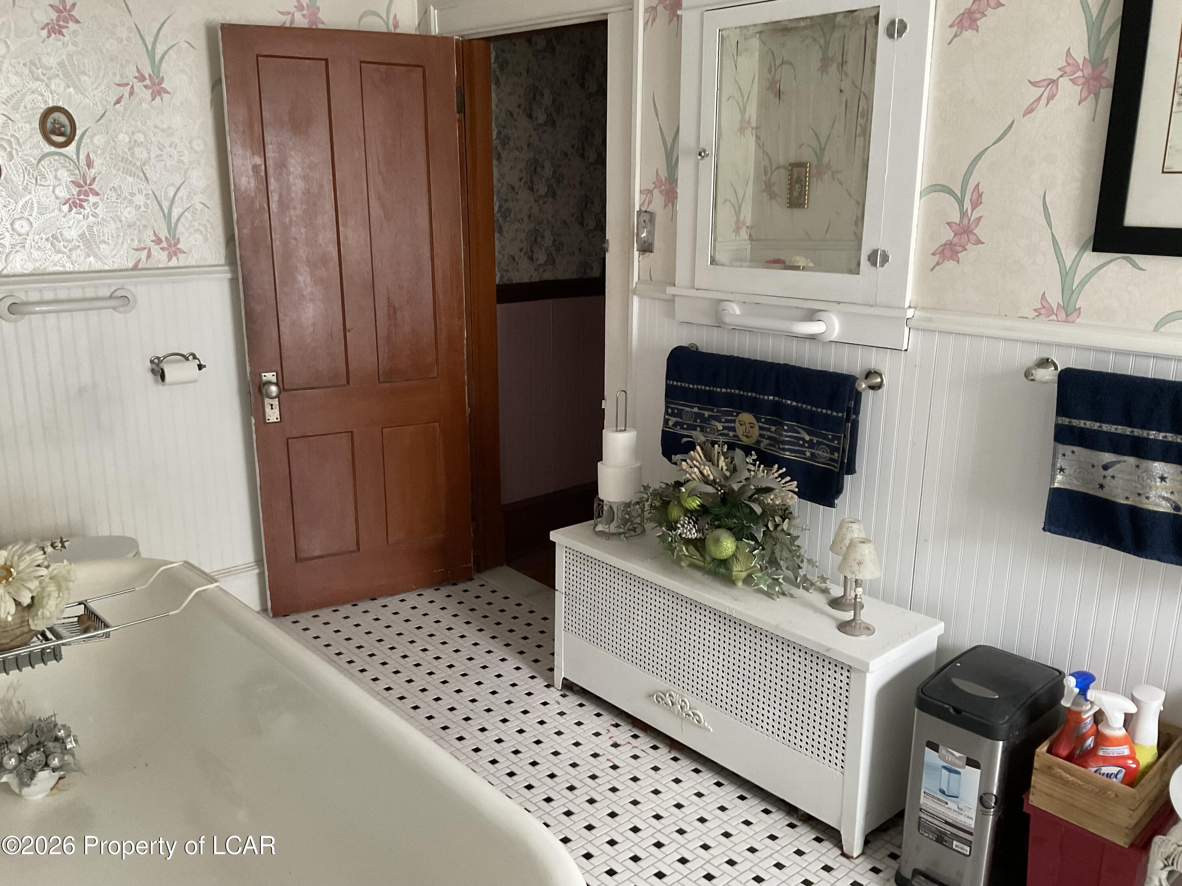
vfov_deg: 48.2
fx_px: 990
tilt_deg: -14.3
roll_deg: -0.4
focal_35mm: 29
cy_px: 443
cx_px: 591
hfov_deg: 61.7
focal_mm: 3
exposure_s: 1/40
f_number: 1.8
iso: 200
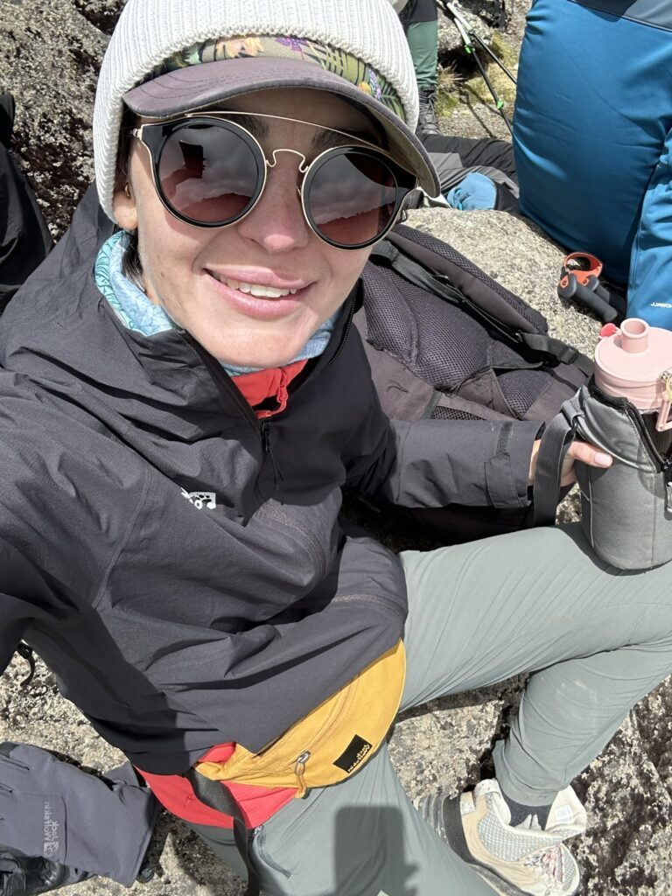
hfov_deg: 46.8
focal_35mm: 30
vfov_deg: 60.0
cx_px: 336
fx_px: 777
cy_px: 448
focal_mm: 2.69
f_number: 1.9
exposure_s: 1/1316
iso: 25
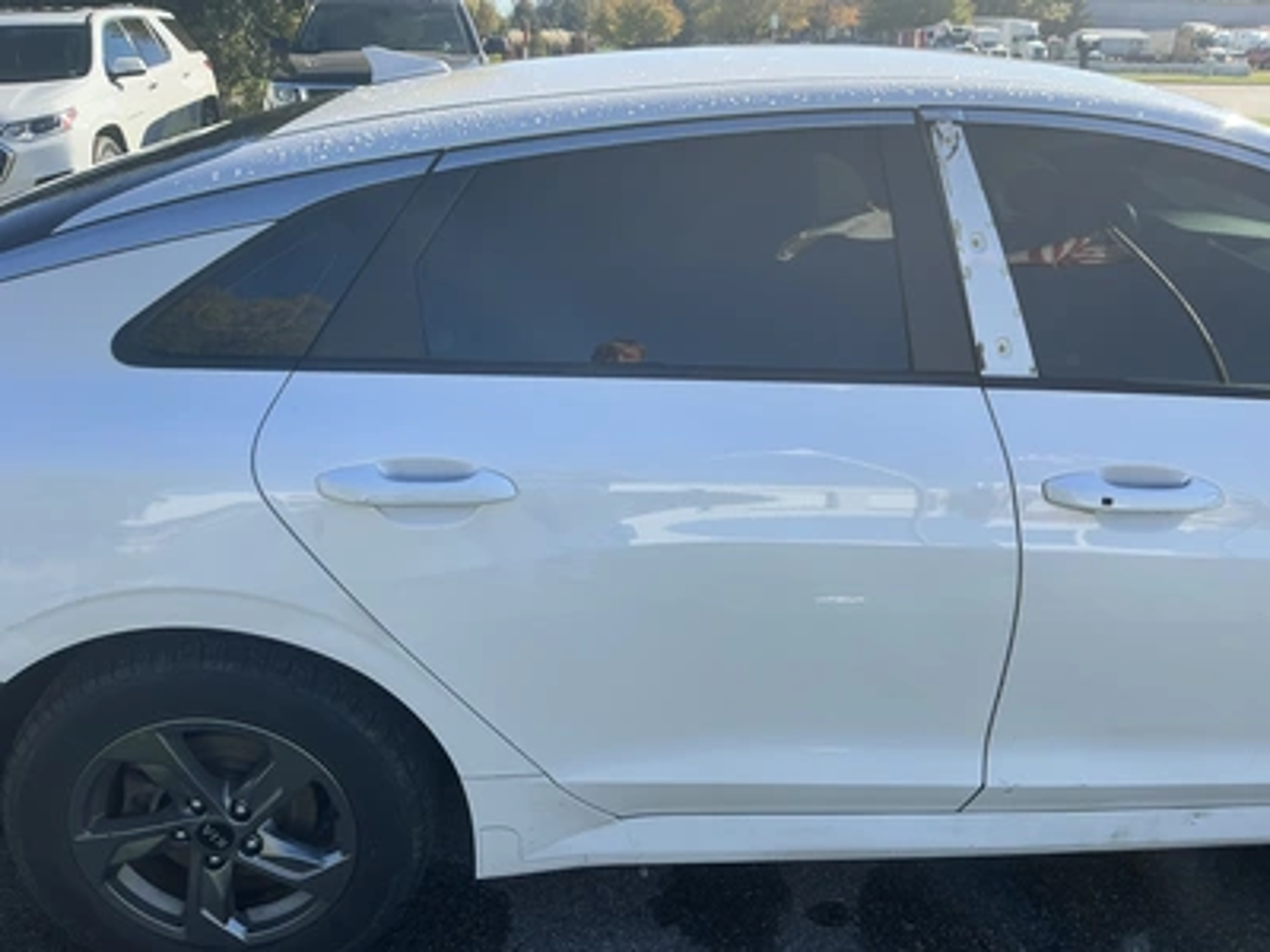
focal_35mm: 28
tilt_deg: -21.8
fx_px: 1027
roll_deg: -0.4
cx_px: 635
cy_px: 476
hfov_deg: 63.4
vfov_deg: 49.7
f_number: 1.8
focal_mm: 3
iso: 25
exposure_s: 1/829
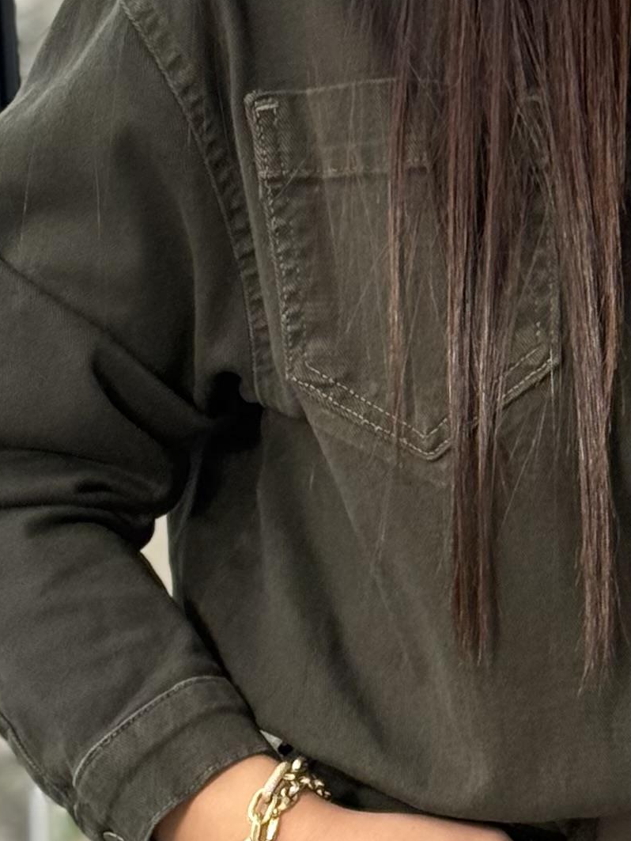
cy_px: 539
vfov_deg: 10.9
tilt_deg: -20.4
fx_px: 4421
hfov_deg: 8.1
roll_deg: +2.9
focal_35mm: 182
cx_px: 717
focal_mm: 6.76
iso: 160
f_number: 1.78
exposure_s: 1/217
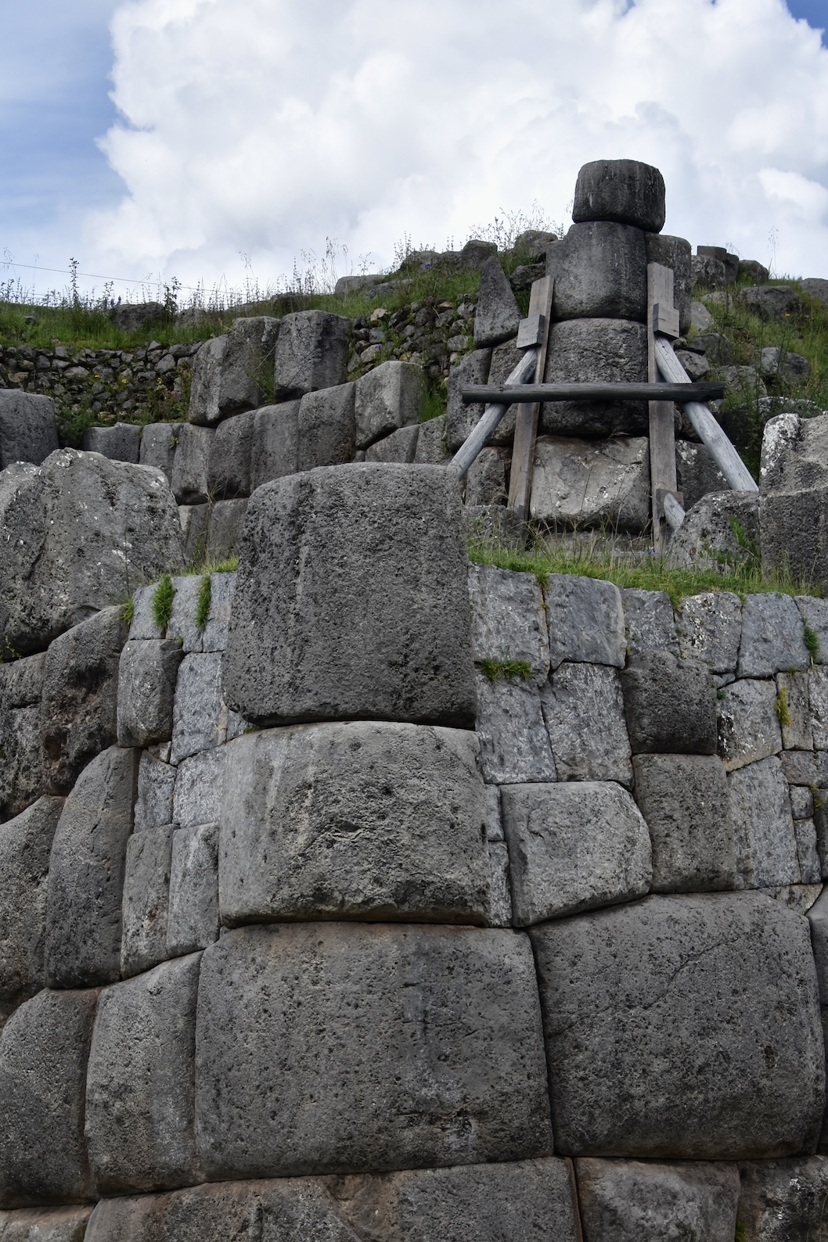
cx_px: 378
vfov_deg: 30.4
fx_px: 2269
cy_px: 817
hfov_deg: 20.7
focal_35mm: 66
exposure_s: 1/500
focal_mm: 29
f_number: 8
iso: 220
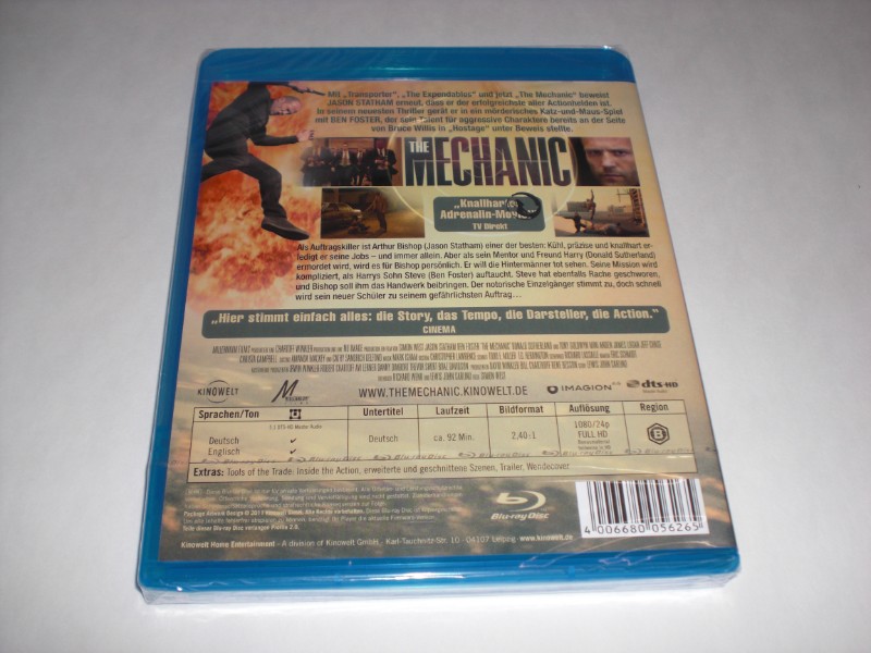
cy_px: 326
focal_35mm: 38
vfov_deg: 37.7
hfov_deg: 49.0
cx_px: 436
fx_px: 956
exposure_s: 1/60
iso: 64
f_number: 3.1
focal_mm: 6.3
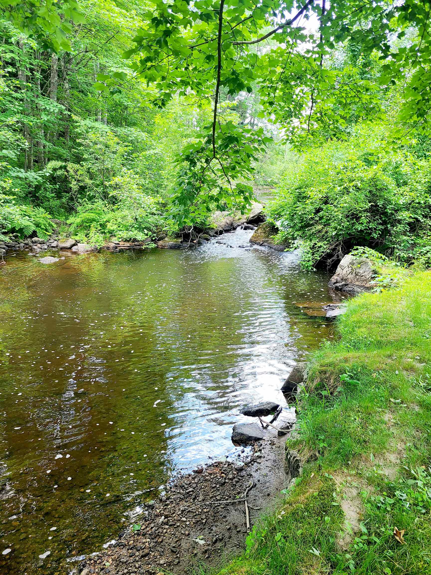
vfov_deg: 67.3
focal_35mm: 26
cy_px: 288
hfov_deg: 53.1
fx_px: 432
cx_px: 216
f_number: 1.8
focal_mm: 5.4
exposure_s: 1/120
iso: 50
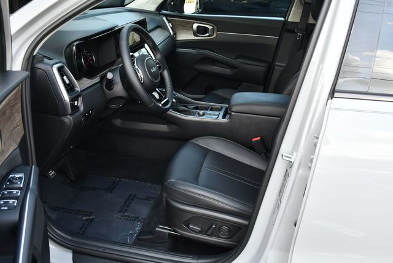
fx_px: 393
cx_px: 196
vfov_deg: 36.9
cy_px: 132
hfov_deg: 53.1
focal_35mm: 36
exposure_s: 1/250
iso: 400
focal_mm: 18
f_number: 4
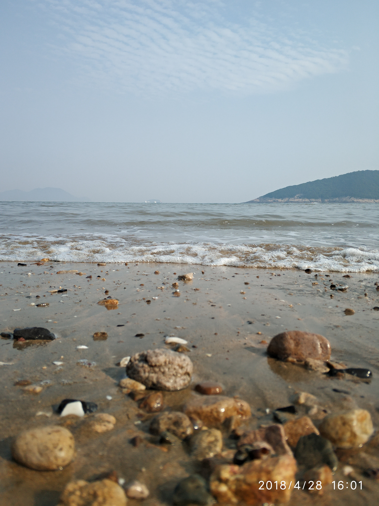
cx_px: 190
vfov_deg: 65.4
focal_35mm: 27
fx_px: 395
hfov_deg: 51.3
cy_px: 253
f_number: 1.8
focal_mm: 3.82
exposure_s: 1/1280
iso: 100
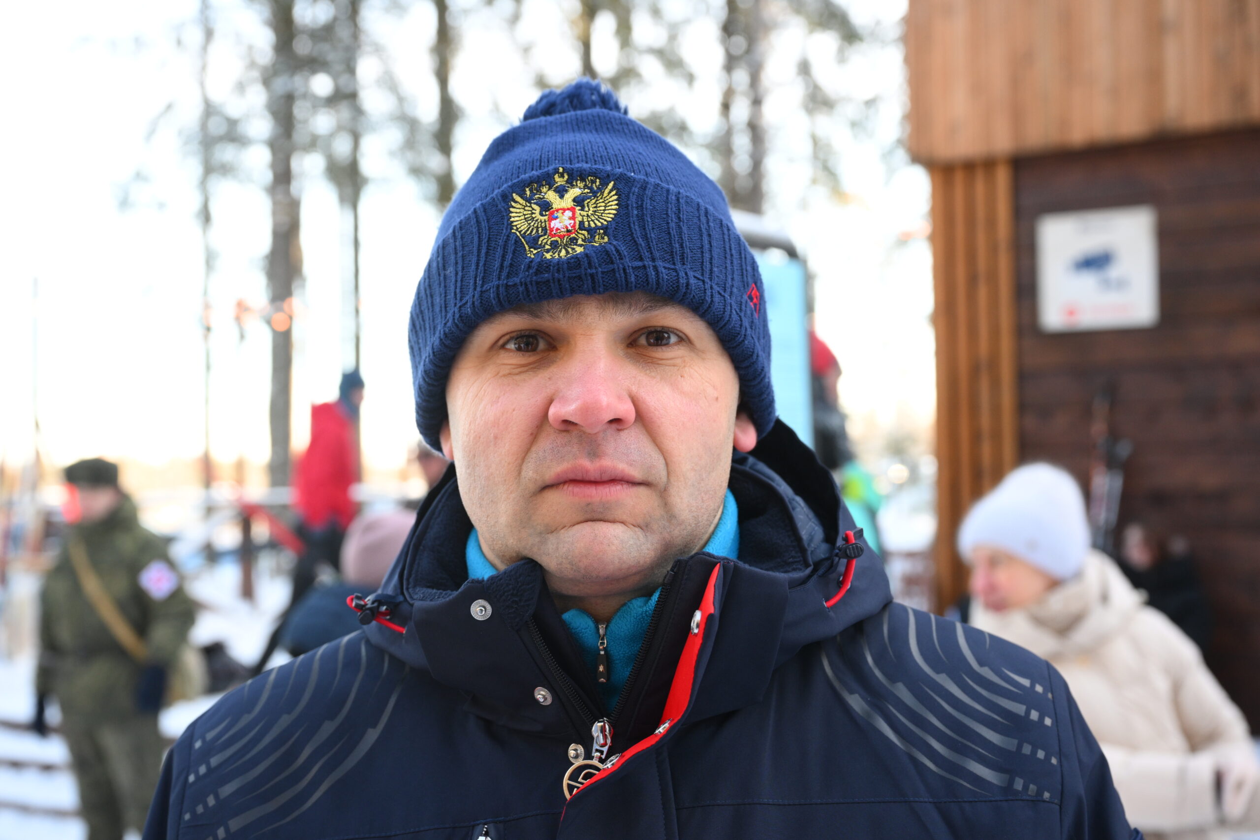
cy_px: 420
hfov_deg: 42.7
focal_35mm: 46
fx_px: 1610
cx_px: 630
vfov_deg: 29.2
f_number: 5
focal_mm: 46
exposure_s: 1/320
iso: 800
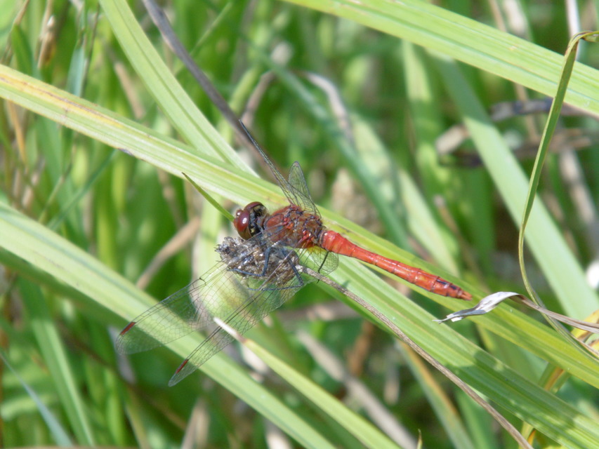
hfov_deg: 2.8
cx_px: 300
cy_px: 224
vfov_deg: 2.1
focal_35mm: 703
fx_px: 12167
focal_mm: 129.5
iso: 100
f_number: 6.5
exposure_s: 1/200
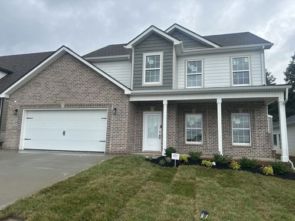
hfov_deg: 71.6
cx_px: 148
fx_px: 205
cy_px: 110
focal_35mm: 24
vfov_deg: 56.8
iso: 80
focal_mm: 6.86
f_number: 1.78
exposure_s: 1/2660
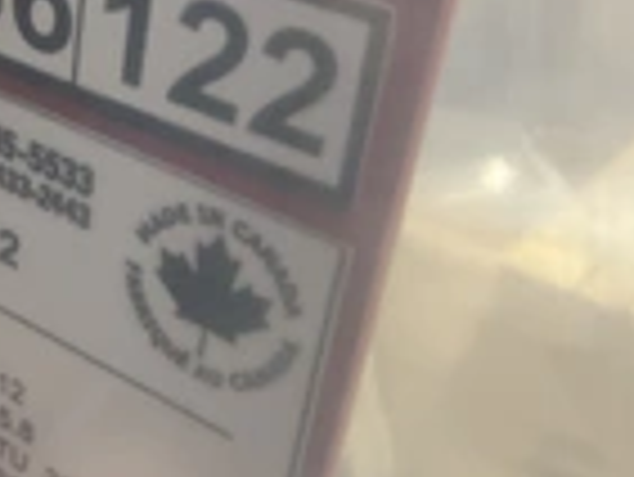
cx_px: -180
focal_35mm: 82
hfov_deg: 21.6
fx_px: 1503
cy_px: 220
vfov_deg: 18.0
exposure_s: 1/40
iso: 320
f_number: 1.8
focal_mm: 3
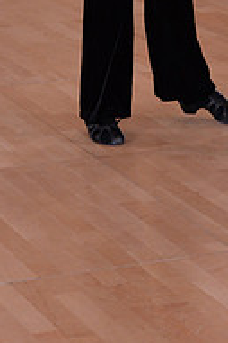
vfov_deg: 9.4
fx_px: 2027
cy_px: -160
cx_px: 229
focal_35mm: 213
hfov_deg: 6.4
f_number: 6.3
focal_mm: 70
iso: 2000
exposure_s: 1/250
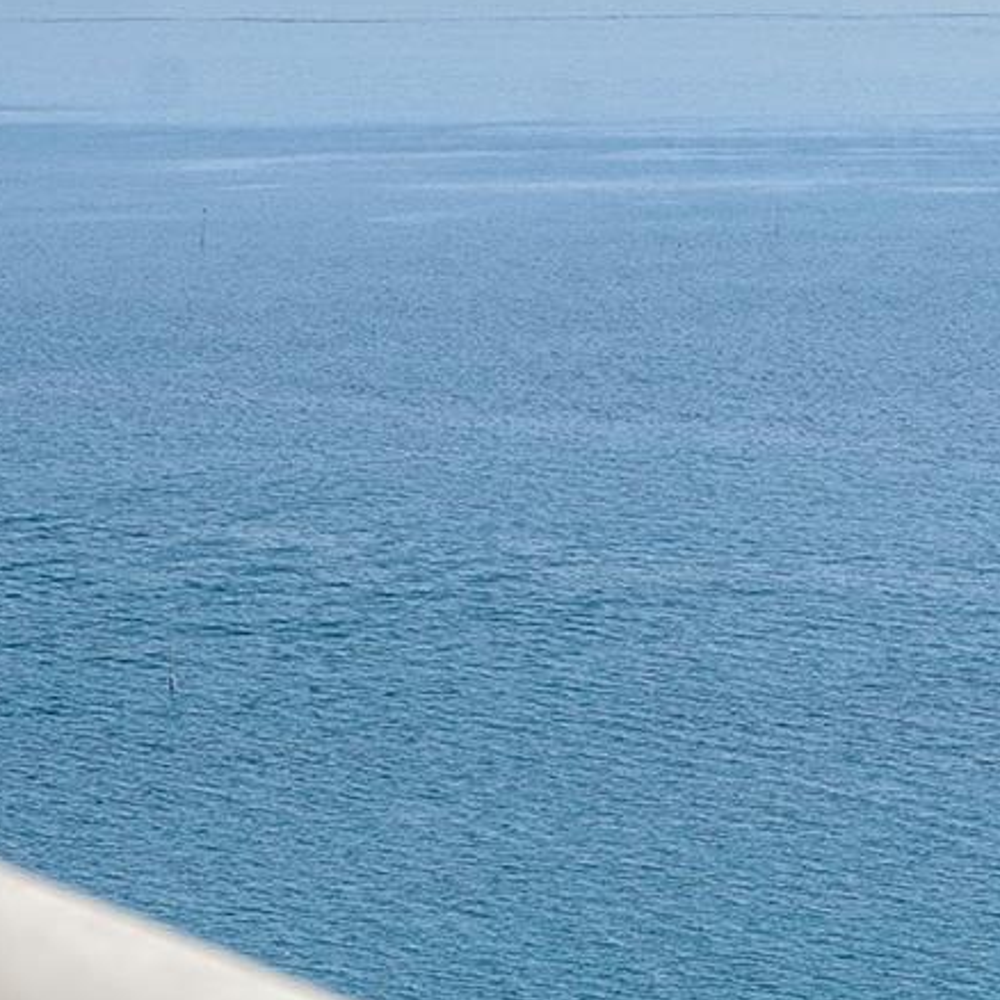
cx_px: 203
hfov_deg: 7.5
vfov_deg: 7.5
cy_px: -39
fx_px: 7615
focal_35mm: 233
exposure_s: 1/400
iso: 125
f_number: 10
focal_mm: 50
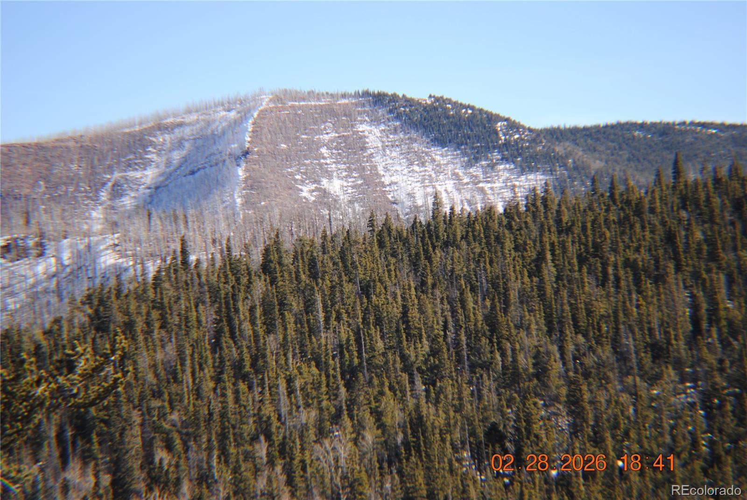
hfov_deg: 24.6
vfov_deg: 16.6
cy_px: 250
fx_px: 1713
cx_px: 374
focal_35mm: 82
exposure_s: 1/200
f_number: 5.6
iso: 100
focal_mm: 55
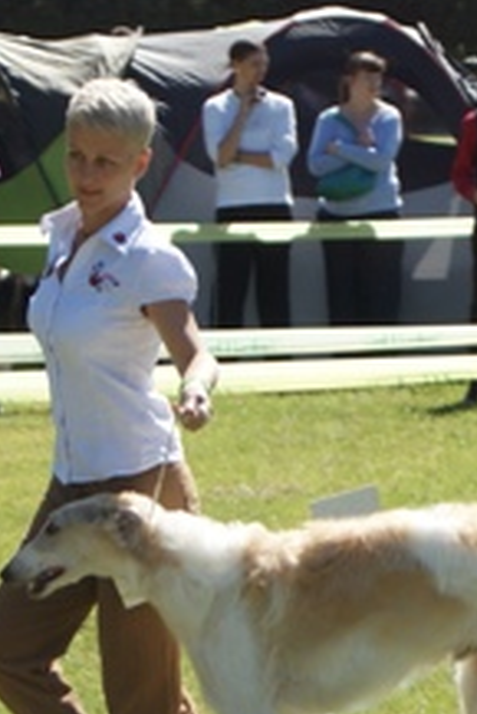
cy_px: 576
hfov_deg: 8.3
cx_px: 299
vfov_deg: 12.3
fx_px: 3294
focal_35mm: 166
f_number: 7.1
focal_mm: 50
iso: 100
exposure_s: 1/250
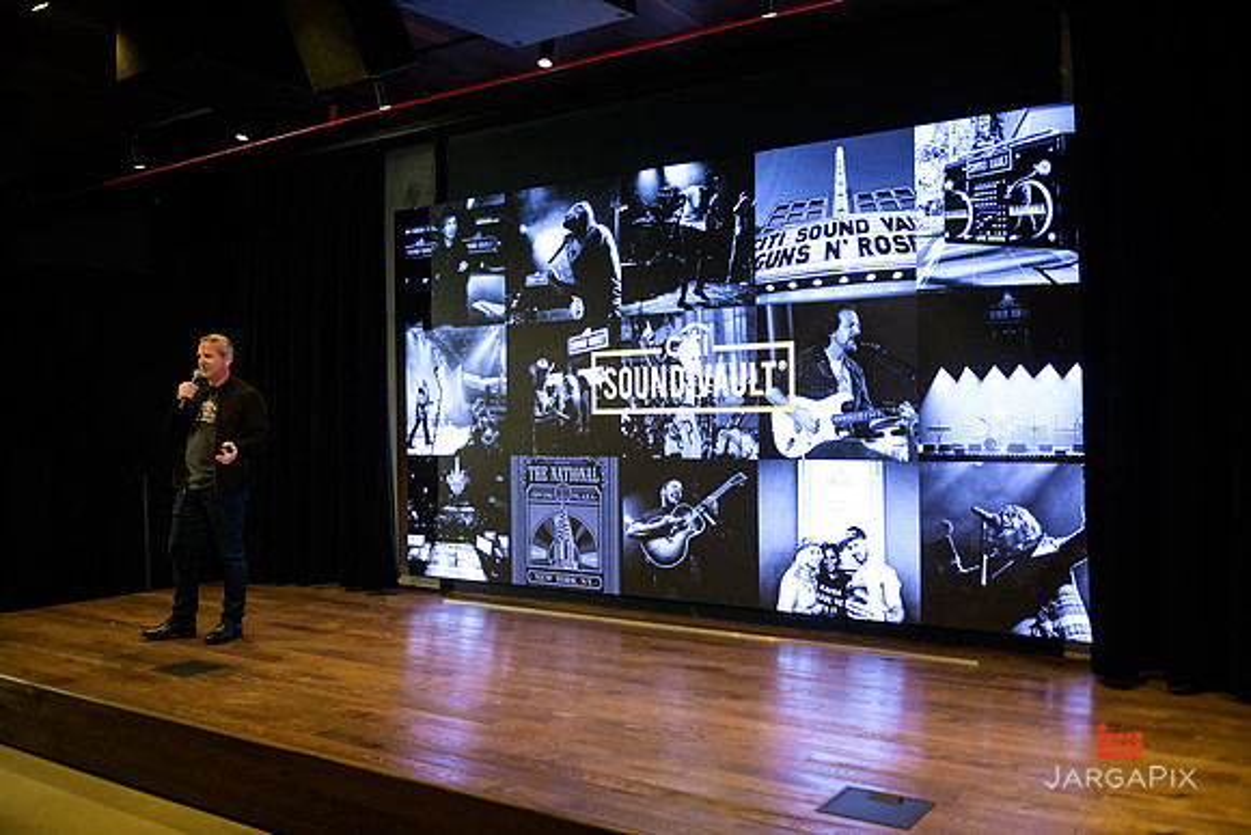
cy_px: 418
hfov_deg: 60.3
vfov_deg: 42.3
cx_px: 626
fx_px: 1077
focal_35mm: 31
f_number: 3.2
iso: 1250
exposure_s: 1/200
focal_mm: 31
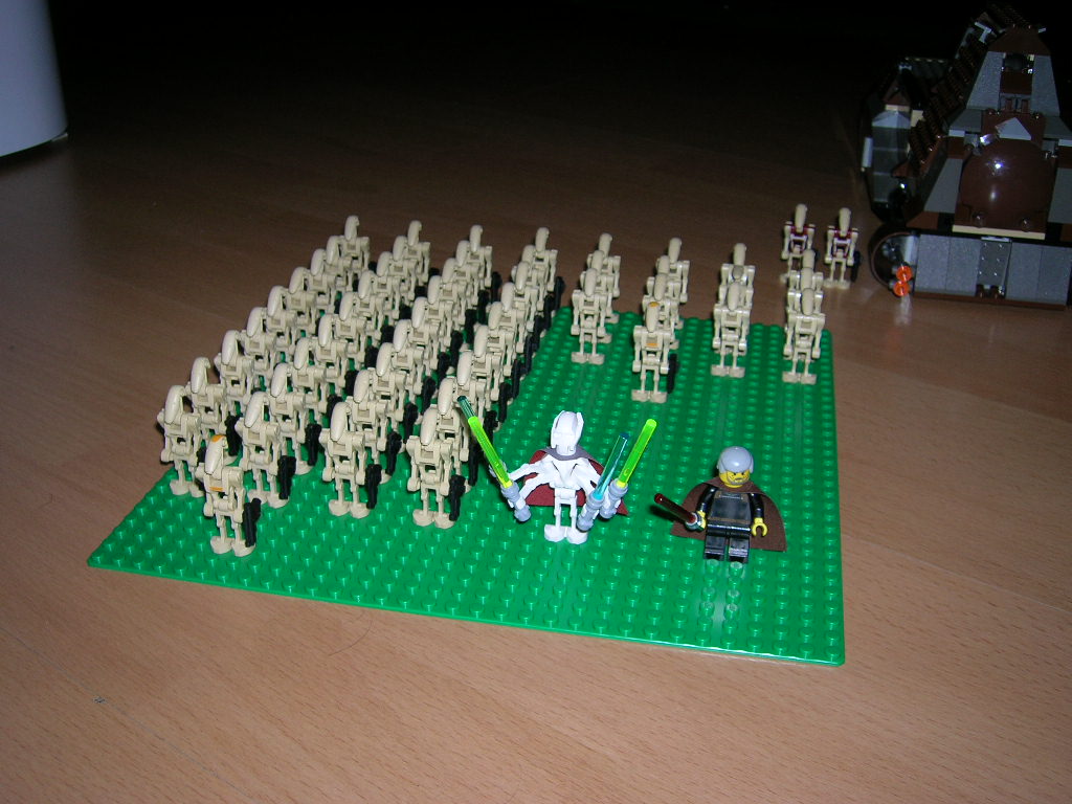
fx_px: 1115
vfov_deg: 39.7
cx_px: 536
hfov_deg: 51.4
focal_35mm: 36
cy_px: 402
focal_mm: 6
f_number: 2.9
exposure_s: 1/60.1
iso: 50
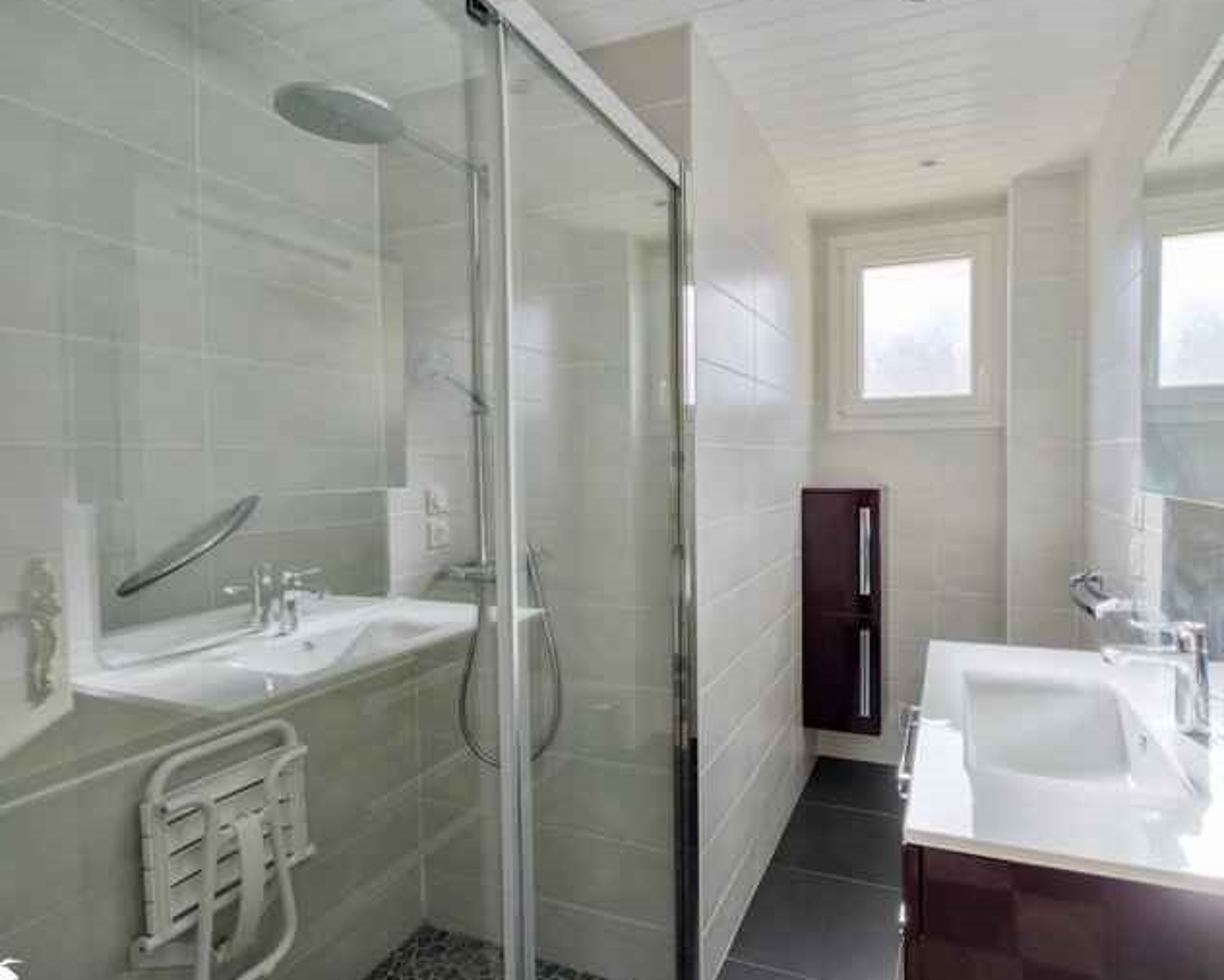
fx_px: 689
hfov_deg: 82.8
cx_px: 697
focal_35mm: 19
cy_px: 487
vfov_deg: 70.9
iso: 800
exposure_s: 1/500
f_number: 8
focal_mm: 16
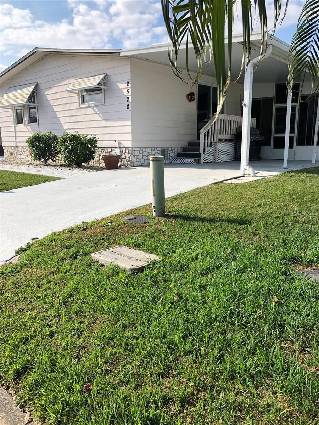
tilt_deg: -11.6
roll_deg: -0.9
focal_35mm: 28
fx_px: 344
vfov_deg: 63.4
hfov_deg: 49.7
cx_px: 160
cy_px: 212
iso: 20
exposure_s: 1/1736
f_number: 1.8
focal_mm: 3.99
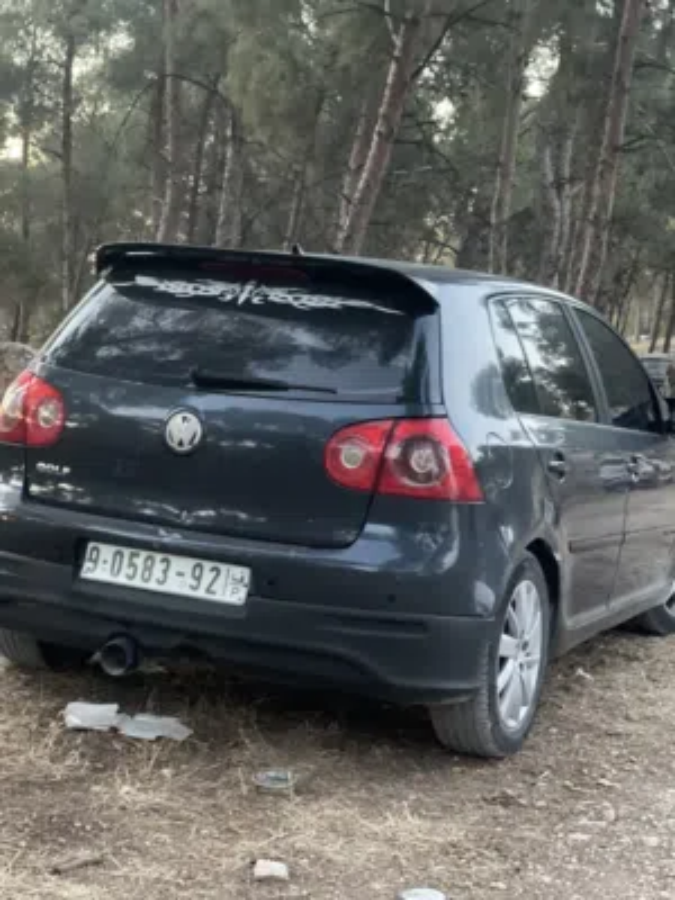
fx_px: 1664
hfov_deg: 22.9
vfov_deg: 30.3
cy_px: 450
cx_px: 338
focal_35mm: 64
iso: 640
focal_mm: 7.5
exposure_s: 1/15
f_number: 2.2
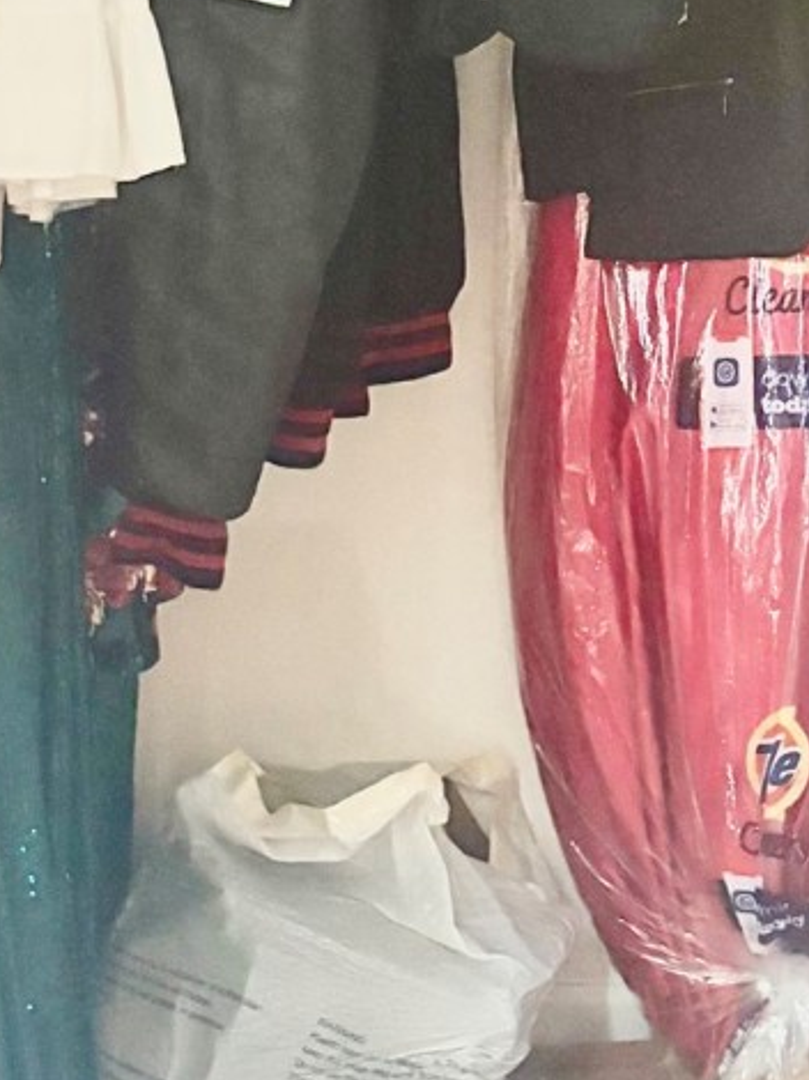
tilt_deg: -13.3
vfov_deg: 22.9
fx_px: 2651
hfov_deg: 17.3
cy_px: 368
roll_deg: +0.0
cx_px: 336
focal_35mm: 85
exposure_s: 1/30
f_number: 1.6
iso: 800
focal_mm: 5.96
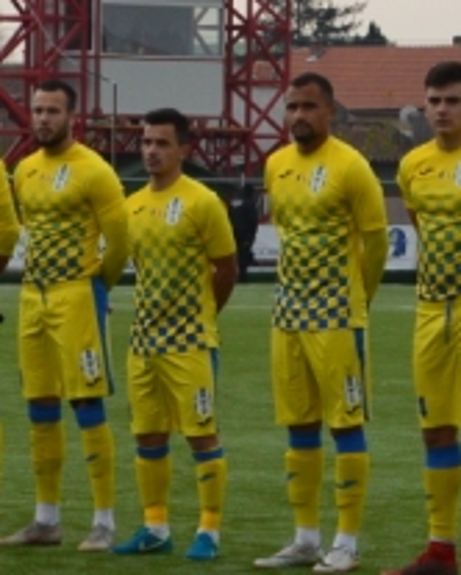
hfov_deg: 5.3
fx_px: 4973
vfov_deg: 6.6
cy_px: 171
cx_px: 322
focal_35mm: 292
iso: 400
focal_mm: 42
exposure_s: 1/160
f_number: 9
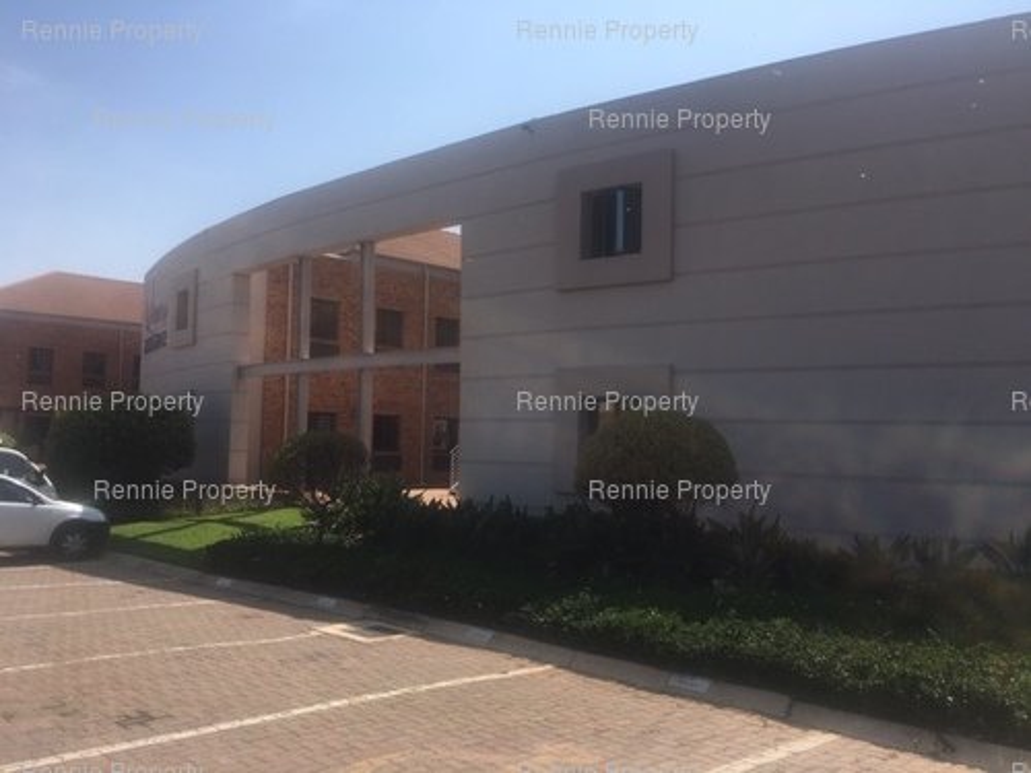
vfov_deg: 48.2
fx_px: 864
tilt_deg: +4.1
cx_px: 516
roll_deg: -0.7
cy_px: 386
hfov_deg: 61.7
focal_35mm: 29
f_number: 2.2
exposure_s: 1/1972
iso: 25
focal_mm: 4.15
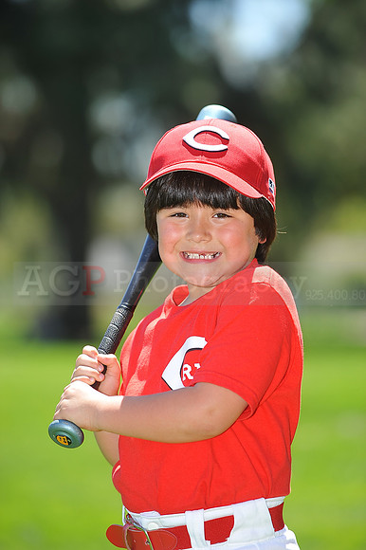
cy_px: 275
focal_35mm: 200
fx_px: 3053
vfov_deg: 10.3
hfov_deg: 6.9
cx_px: 183
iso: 200
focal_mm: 200
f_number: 4.5
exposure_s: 1/500
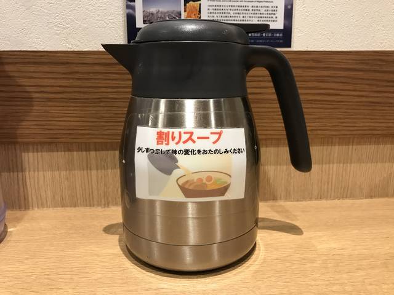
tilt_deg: -9.7
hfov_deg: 63.4
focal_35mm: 28
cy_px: 148
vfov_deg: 49.7
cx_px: 197
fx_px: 319
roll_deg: -0.3
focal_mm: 3.99
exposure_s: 1/15
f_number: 1.8
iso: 40
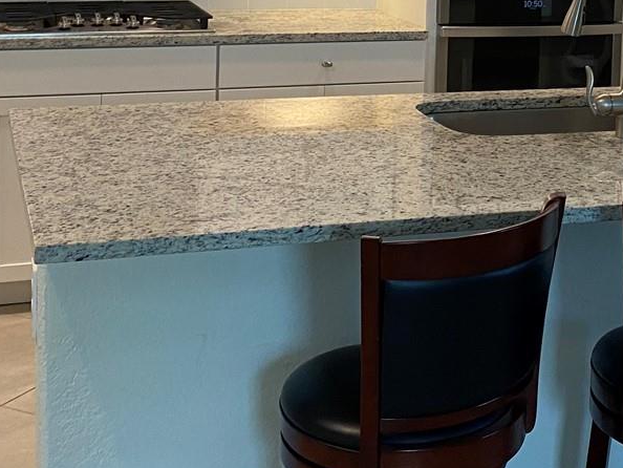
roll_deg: -2.4
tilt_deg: -7.7
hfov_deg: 27.5
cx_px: 443
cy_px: 0
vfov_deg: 20.4
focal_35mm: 70
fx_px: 1260
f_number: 1.8
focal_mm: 4.25
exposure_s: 1/60
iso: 80
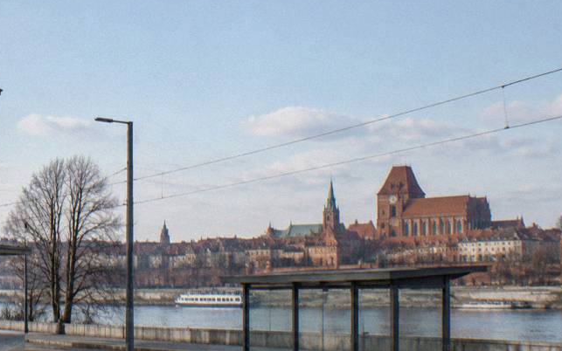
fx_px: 934
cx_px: 202
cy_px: 267
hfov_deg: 33.3
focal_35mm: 61
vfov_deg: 21.1
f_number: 8
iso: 100
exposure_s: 1/320
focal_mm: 35
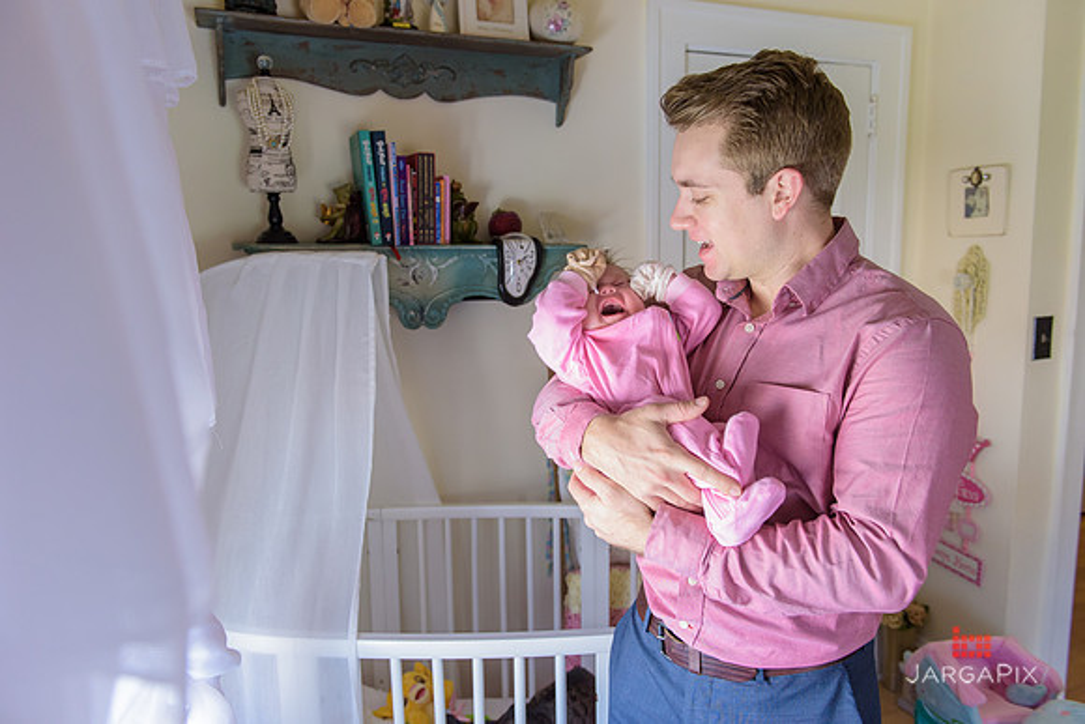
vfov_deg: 48.0
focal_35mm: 27
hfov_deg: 67.4
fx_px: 814
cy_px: 362
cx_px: 542
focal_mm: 27
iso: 1600
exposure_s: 1/200
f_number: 3.2
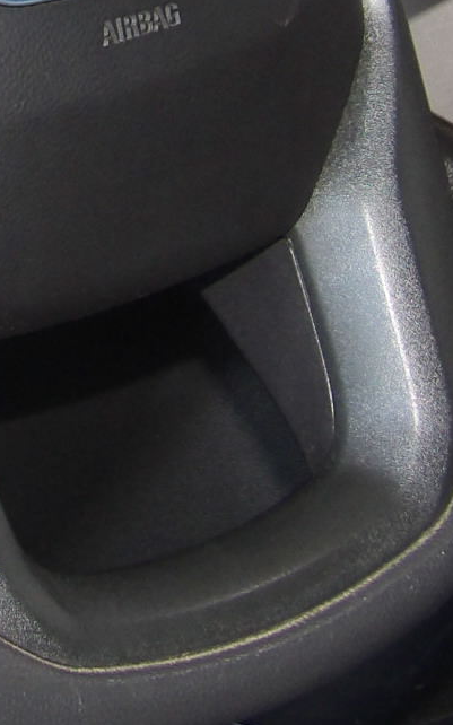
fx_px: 3893
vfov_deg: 10.5
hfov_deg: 6.6
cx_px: -157
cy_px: -107
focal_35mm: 197
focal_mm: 8.2
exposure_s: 1/31
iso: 200
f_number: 3.8
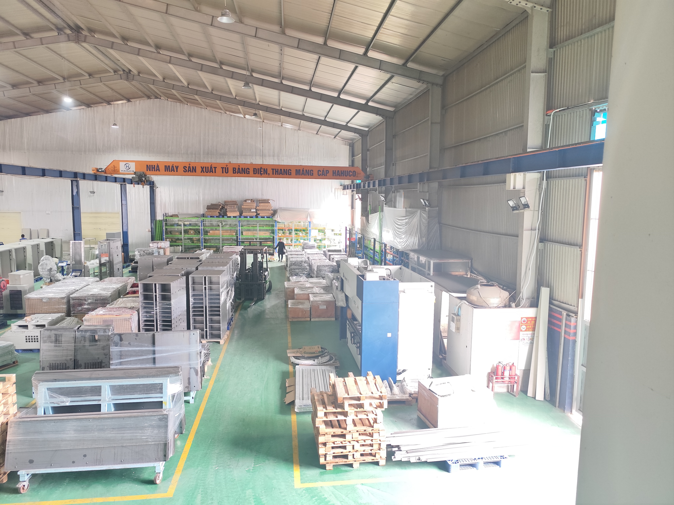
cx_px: 337
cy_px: 252
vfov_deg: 58.9
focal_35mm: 23
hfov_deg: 73.9
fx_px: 448
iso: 400
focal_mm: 6.14
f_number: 1.65
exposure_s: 1/25
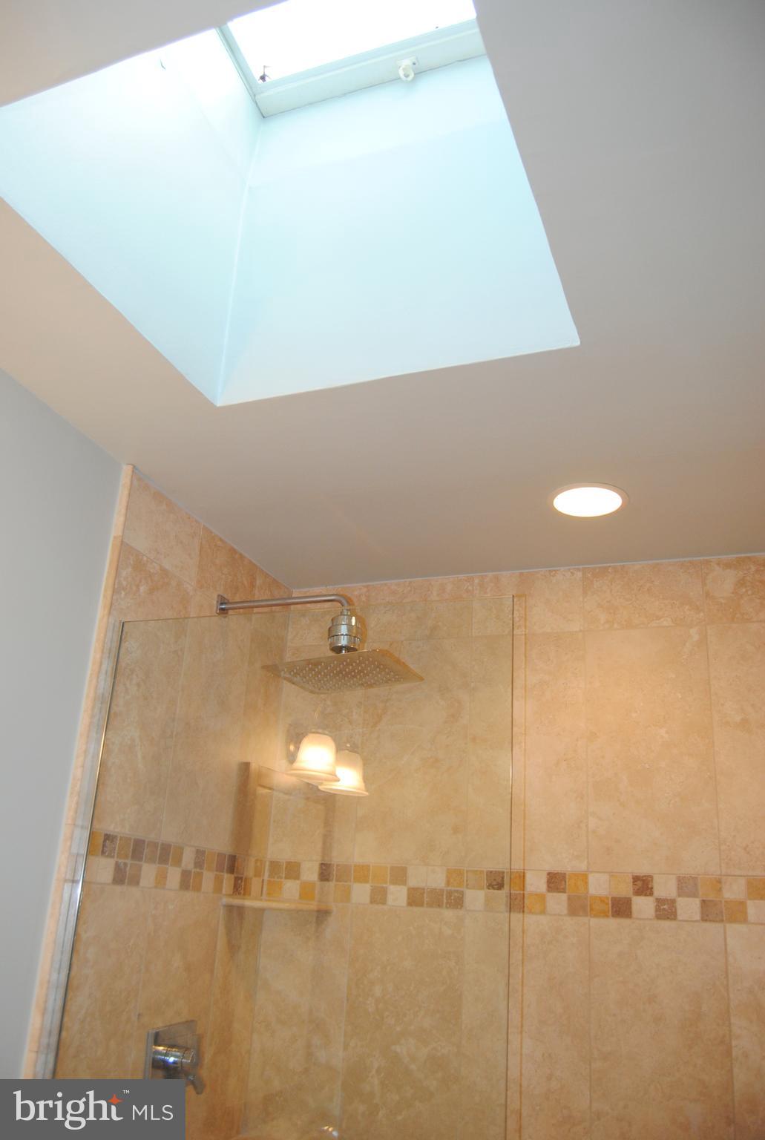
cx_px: 382
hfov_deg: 48.1
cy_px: 570
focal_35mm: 27
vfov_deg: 67.3
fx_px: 857
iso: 400
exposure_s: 1/60
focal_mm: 18
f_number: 4
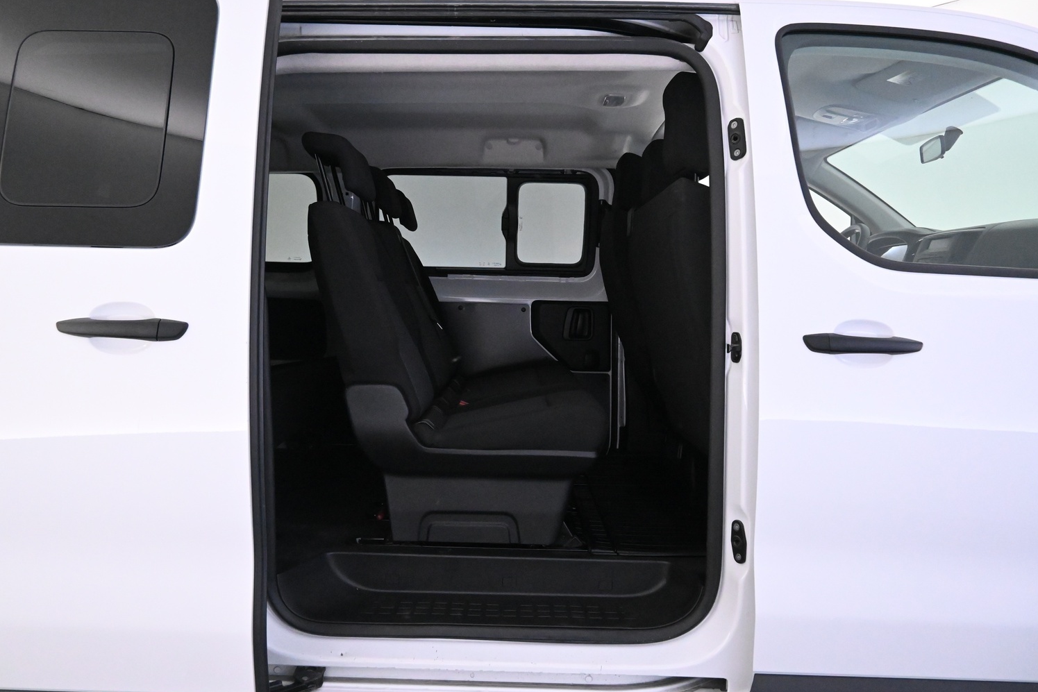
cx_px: 507
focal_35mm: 26
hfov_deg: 69.4
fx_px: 750
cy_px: 351
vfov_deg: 49.6
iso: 6400
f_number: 4.5
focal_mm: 16
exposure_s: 1/80
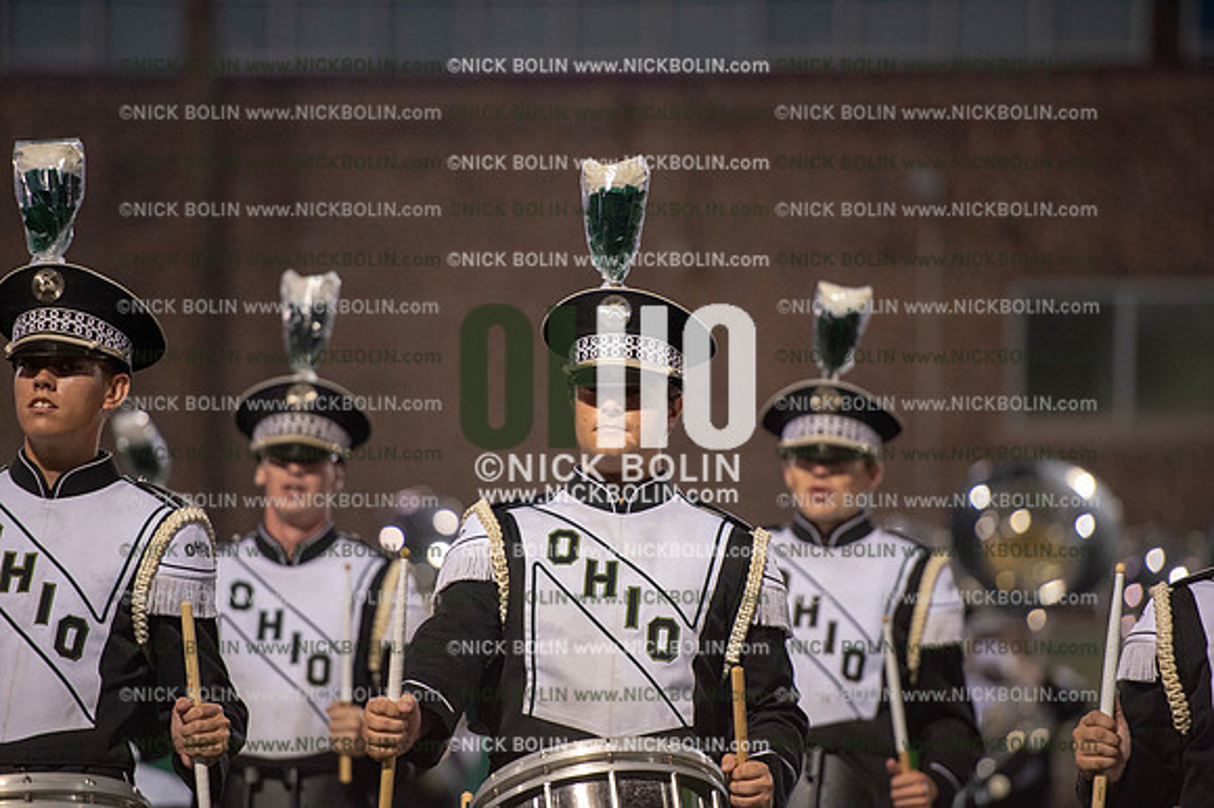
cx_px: 607
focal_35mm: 200
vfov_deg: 6.9
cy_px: 404
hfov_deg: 10.3
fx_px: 6740
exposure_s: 1/500
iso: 4000
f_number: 2.8
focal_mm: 200
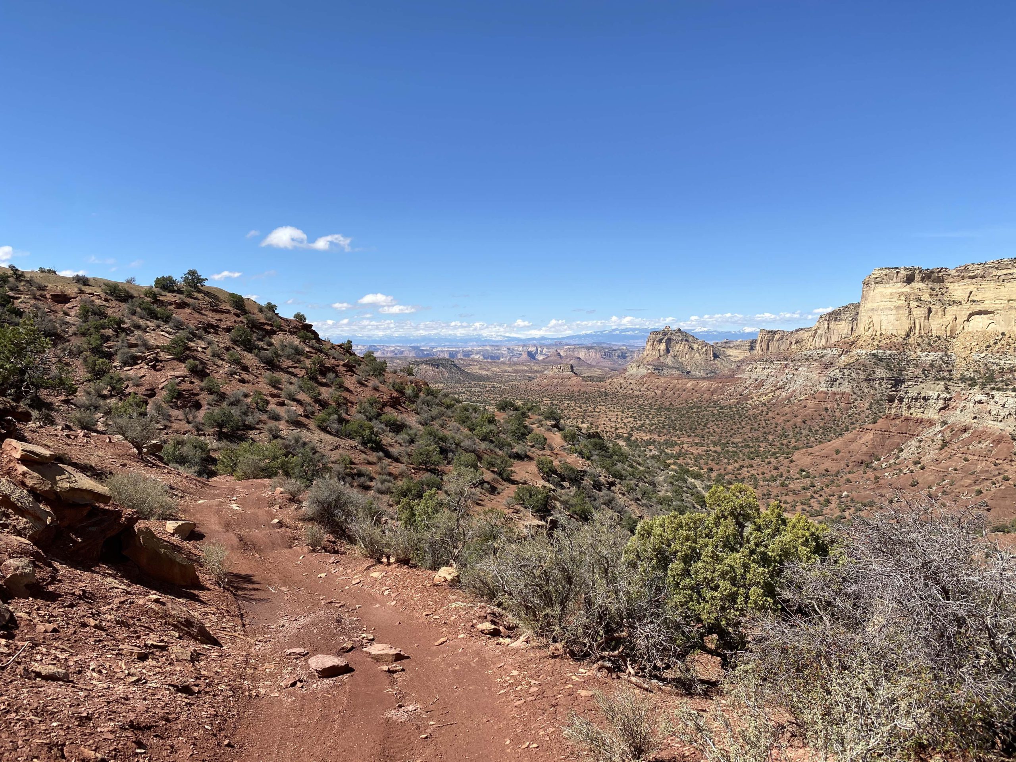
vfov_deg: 53.1
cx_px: 508
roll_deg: +0.4
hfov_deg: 67.3
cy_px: 381
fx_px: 763
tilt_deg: -2.6
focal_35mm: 26
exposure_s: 1/2890
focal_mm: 4.25
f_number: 1.8
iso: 32
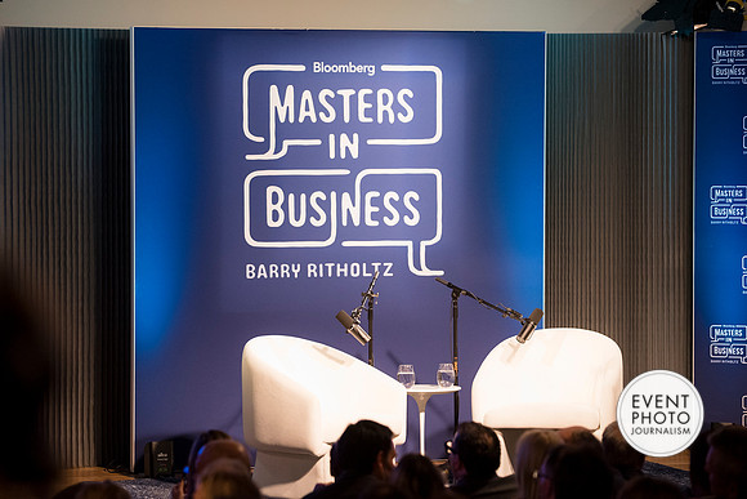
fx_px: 3210
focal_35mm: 155
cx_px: 354
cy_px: 236
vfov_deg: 8.9
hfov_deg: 13.3
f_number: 2.8
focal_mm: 145
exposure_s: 1/125
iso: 2000
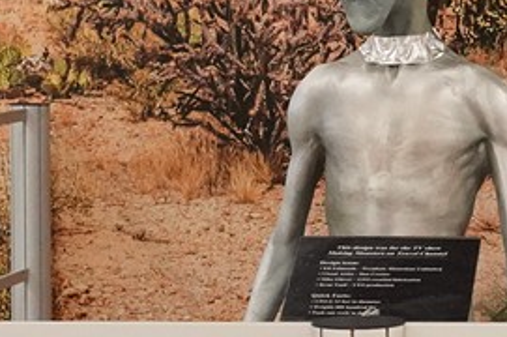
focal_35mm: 207
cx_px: 855
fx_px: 2912
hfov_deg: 9.5
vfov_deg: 6.6
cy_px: 77
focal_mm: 28
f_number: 5.6
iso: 6400
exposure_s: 1/100
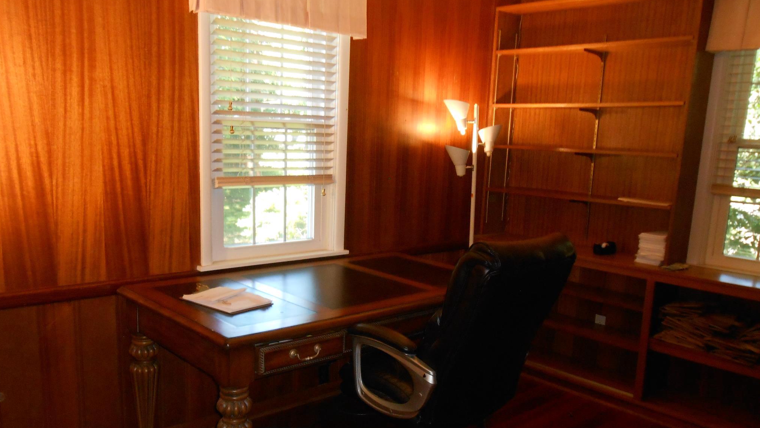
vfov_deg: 35.4
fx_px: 665
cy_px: 271
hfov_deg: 59.5
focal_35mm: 33
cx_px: 381
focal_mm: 5.3
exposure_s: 1/25
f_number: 3.8
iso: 320
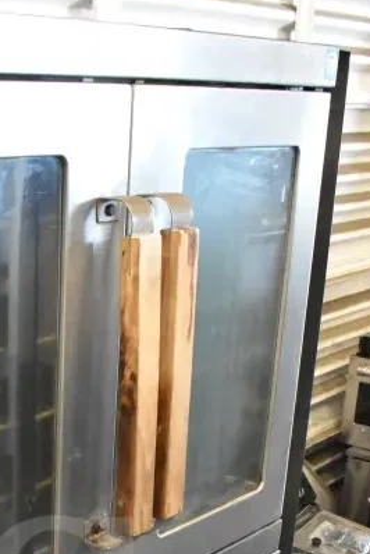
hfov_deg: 21.3
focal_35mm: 62
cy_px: 627
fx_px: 954
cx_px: 13
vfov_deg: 28.9
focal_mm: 18
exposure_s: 1/100
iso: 6400
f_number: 5
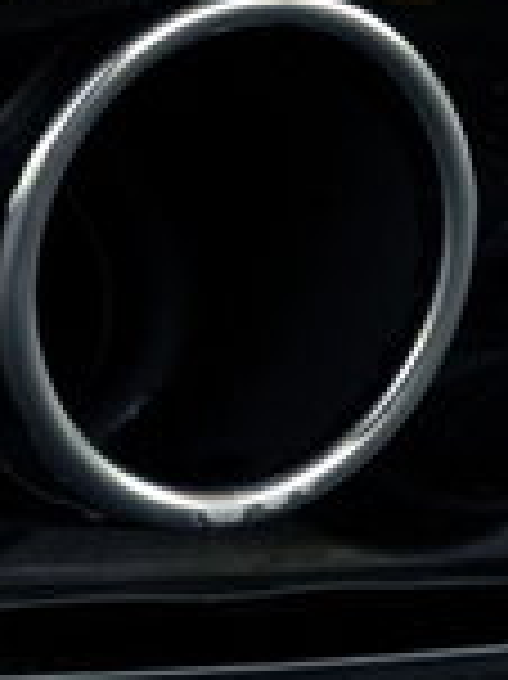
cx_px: 557
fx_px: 4781
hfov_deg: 6.1
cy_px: 185
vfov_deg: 8.1
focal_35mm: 244
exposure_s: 1/250
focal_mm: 47.2
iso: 1600
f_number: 5
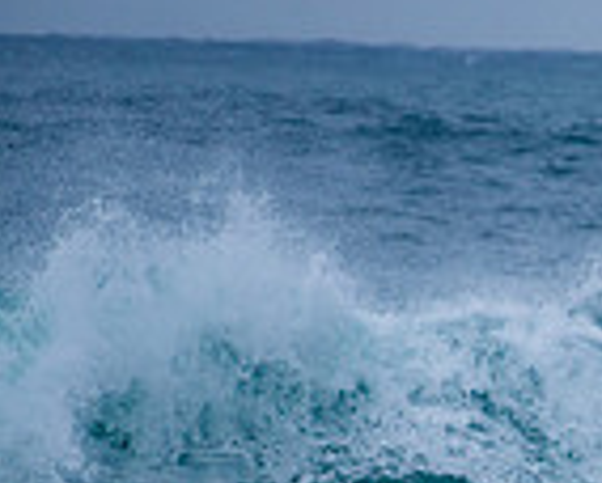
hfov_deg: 1.0
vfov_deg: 0.8
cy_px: 667
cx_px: 1090
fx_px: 34184
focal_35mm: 1916
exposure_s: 1/1000
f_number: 5.6
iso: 200
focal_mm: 500
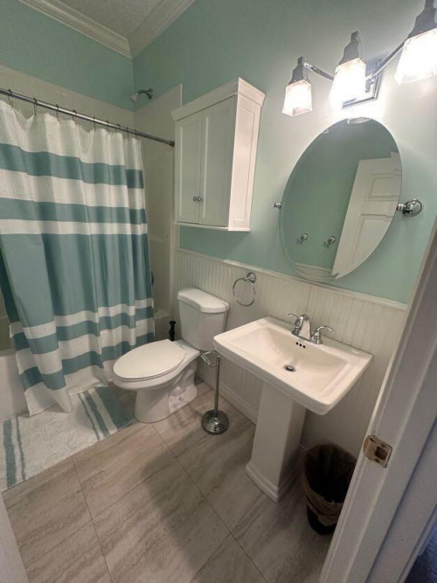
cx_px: 218
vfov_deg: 102.1
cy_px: 292
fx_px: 236
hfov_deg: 85.7
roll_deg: -4.2
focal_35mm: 14
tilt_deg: -16.8
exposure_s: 1/120
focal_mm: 2.22
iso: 250
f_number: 2.2
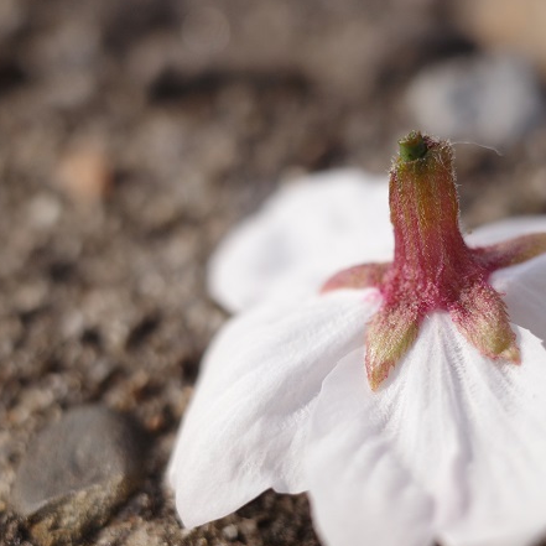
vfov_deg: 31.6
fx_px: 964
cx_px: 388
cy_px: 295
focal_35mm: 54
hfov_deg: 31.2
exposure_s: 1/500
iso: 200
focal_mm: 18.3
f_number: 2.8
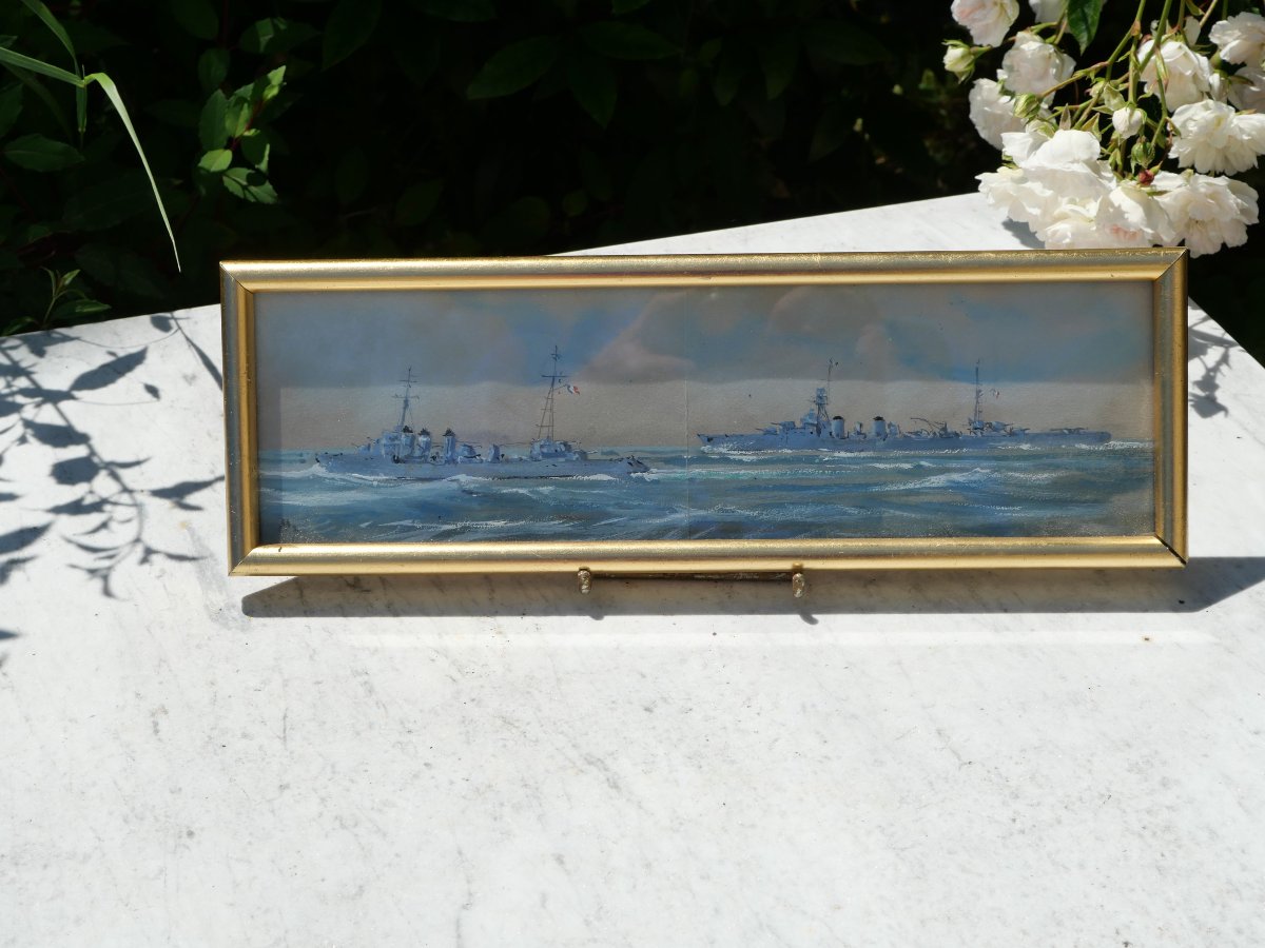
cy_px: 474
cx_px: 632
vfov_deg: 24.4
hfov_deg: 32.2
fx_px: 2193
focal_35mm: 60
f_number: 9
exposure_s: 1/640
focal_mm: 30
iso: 200
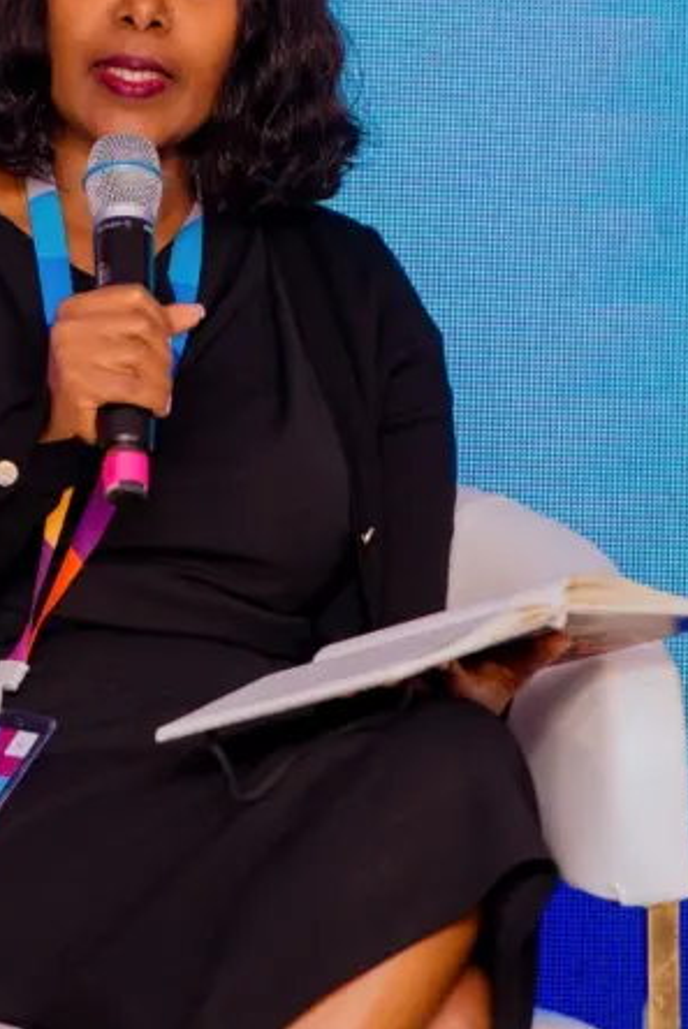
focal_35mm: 461
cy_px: 327
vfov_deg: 4.5
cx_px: 176
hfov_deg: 3.0
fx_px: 13184
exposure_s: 1/160
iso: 800
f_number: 3.5
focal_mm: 200
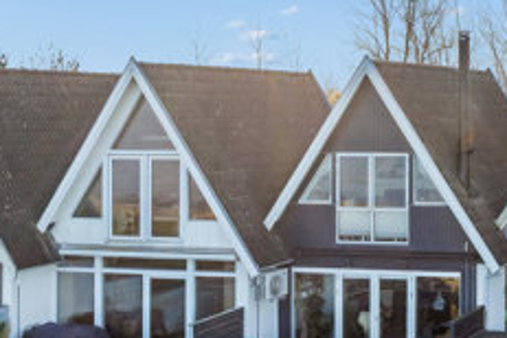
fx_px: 1169
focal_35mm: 83
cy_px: 352
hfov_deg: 22.8
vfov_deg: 16.1
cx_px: 582
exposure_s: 1/500
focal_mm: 16
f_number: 8
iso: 200
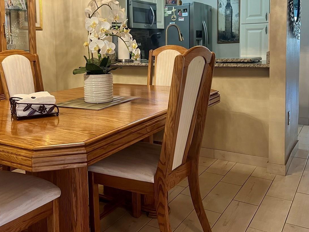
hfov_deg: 48.7
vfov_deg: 37.3
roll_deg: +1.6
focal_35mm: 38
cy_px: 76
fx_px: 339
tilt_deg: -5.5
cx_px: 122
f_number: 1.5
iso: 200
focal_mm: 5.7
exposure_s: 1/60
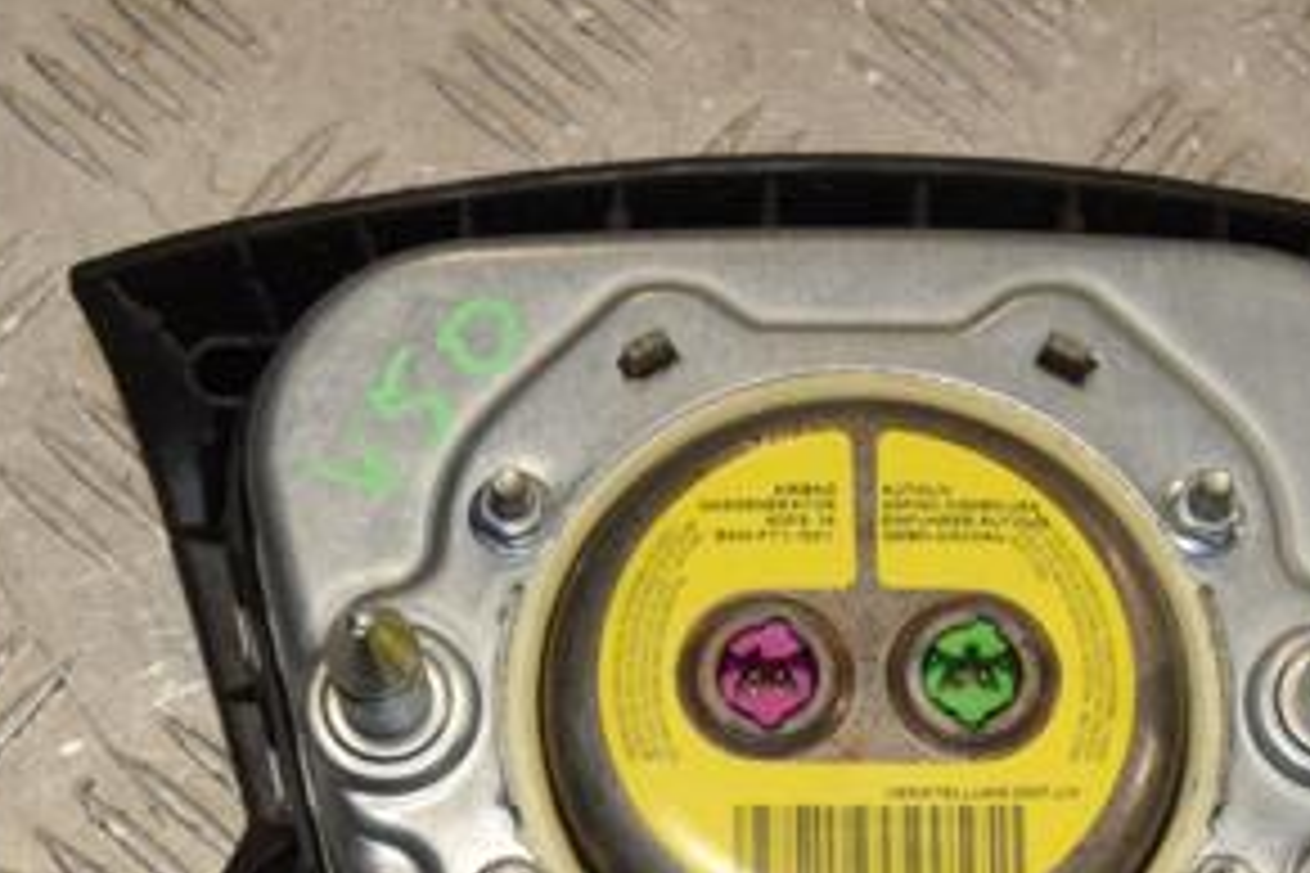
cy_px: 842
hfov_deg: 19.4
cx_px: 851
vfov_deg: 12.9
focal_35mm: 105
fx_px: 3821
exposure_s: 1/200
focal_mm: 34
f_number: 11
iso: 800
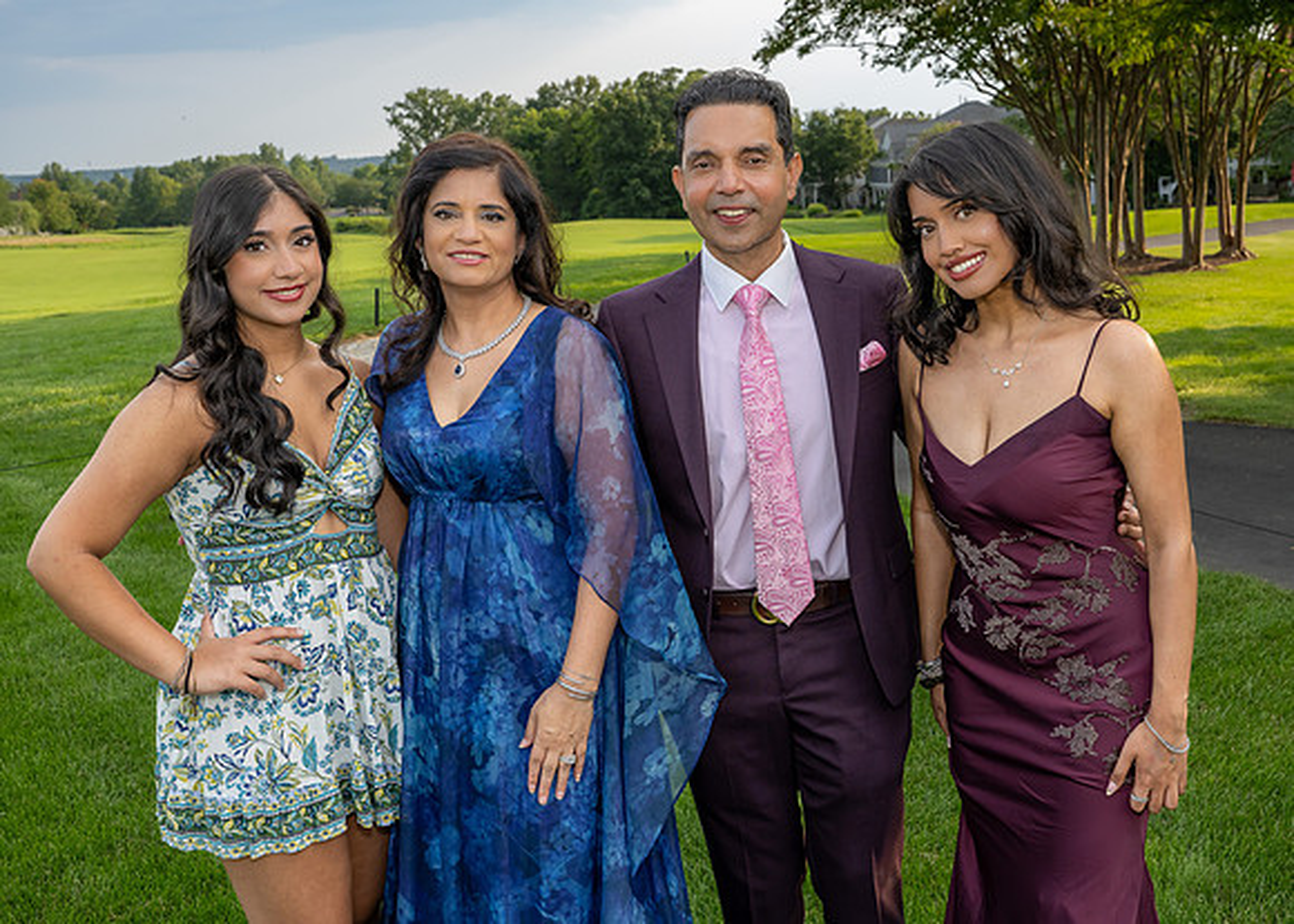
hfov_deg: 46.0
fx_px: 1518
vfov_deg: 33.8
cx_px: 758
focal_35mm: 41
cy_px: 404
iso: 320
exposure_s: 1/250
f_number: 8
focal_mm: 35
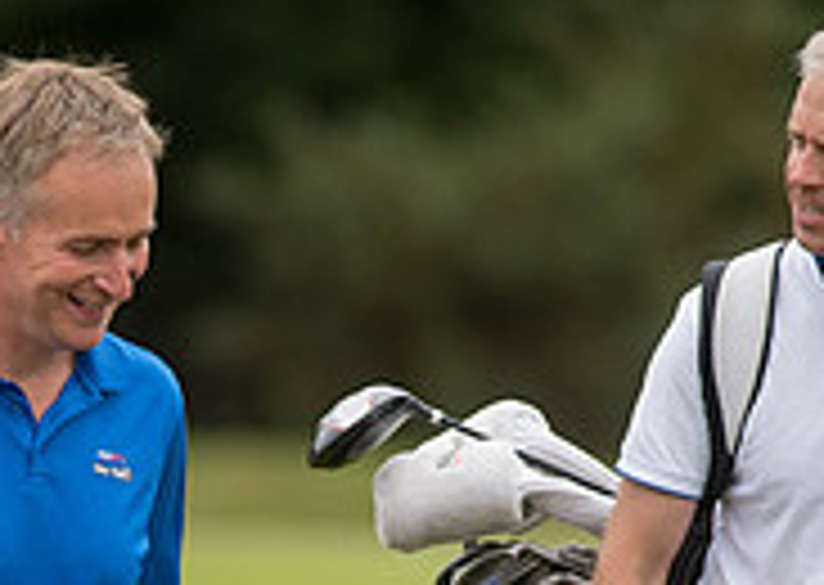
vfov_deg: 1.3
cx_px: 62
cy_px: 733
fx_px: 26372
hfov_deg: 1.8
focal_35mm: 1129
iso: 800
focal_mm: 300
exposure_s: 1/3200
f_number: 4
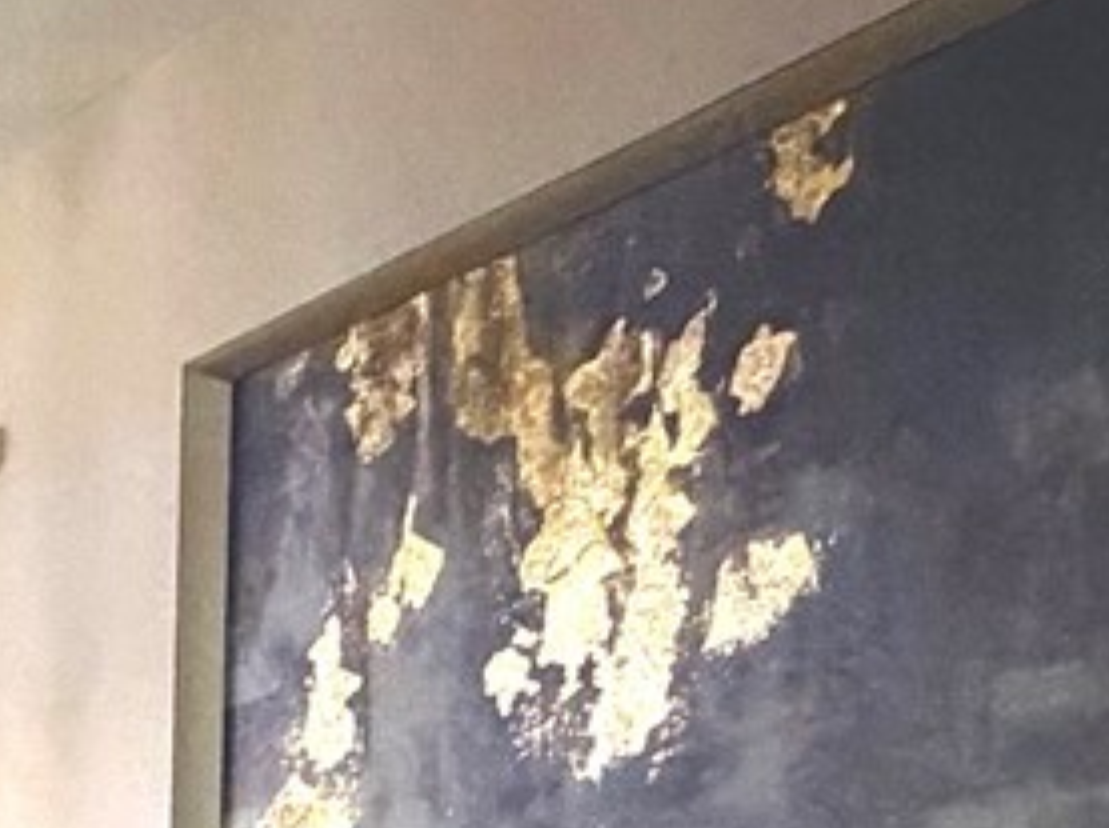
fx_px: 2592
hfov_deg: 15.9
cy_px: 1200
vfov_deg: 16.7
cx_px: -1365
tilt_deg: +0.0
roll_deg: -2.0
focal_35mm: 81
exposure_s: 1/40
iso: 1000
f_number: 2.2
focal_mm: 2.22
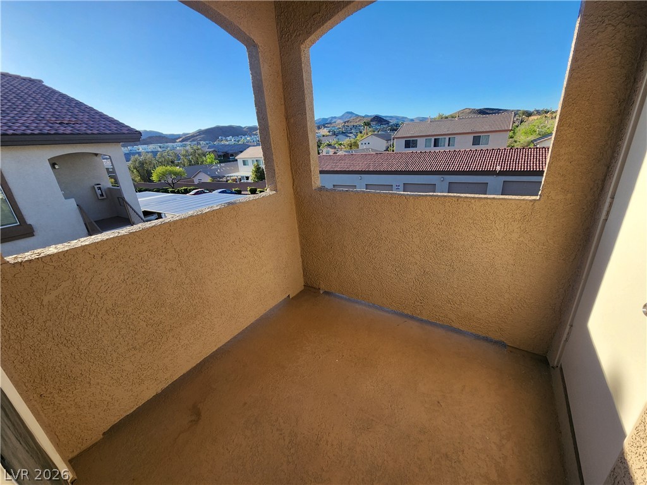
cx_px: 324
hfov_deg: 106.2
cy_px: 242
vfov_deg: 89.9
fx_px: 243
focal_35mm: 13
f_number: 2.2
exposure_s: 1/885
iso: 50
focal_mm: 2.2
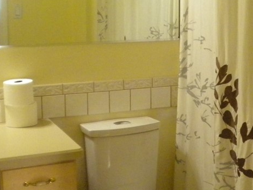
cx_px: 168
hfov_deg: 25.2
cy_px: 83
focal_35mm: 77
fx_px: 563
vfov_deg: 19.1
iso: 828
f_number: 3.1
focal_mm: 6.3
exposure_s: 1/117
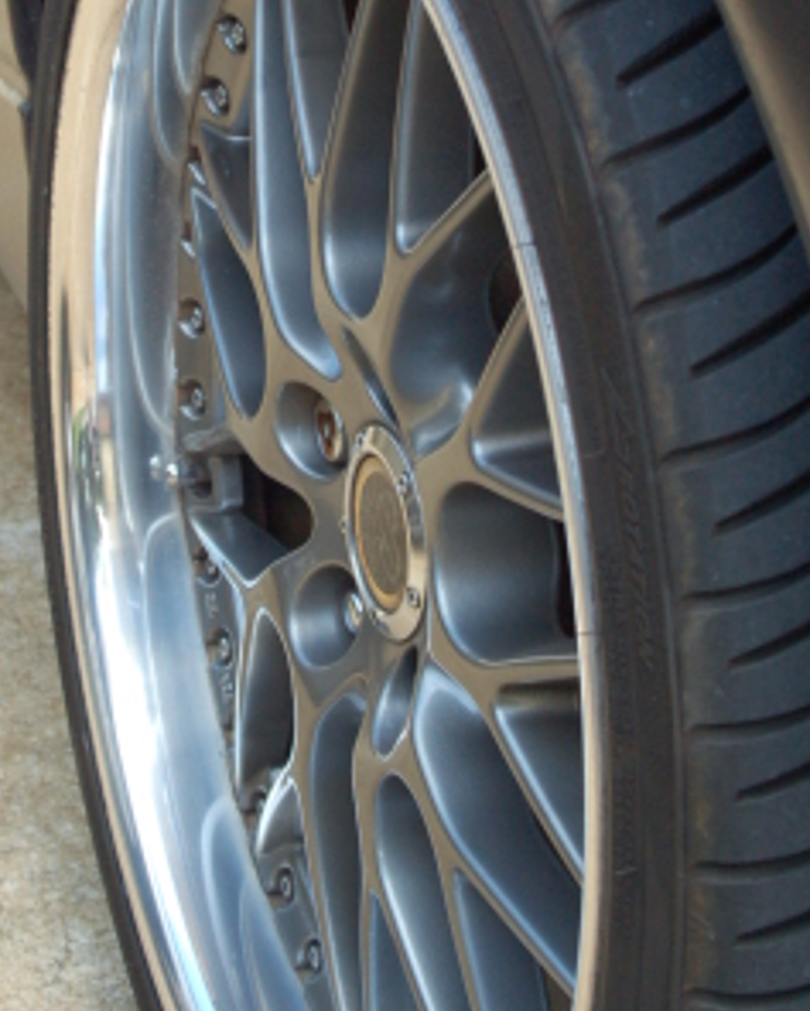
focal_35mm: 85
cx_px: 173
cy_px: 190
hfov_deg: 17.9
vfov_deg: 22.2
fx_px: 2546
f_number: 8
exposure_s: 1/250
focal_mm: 28
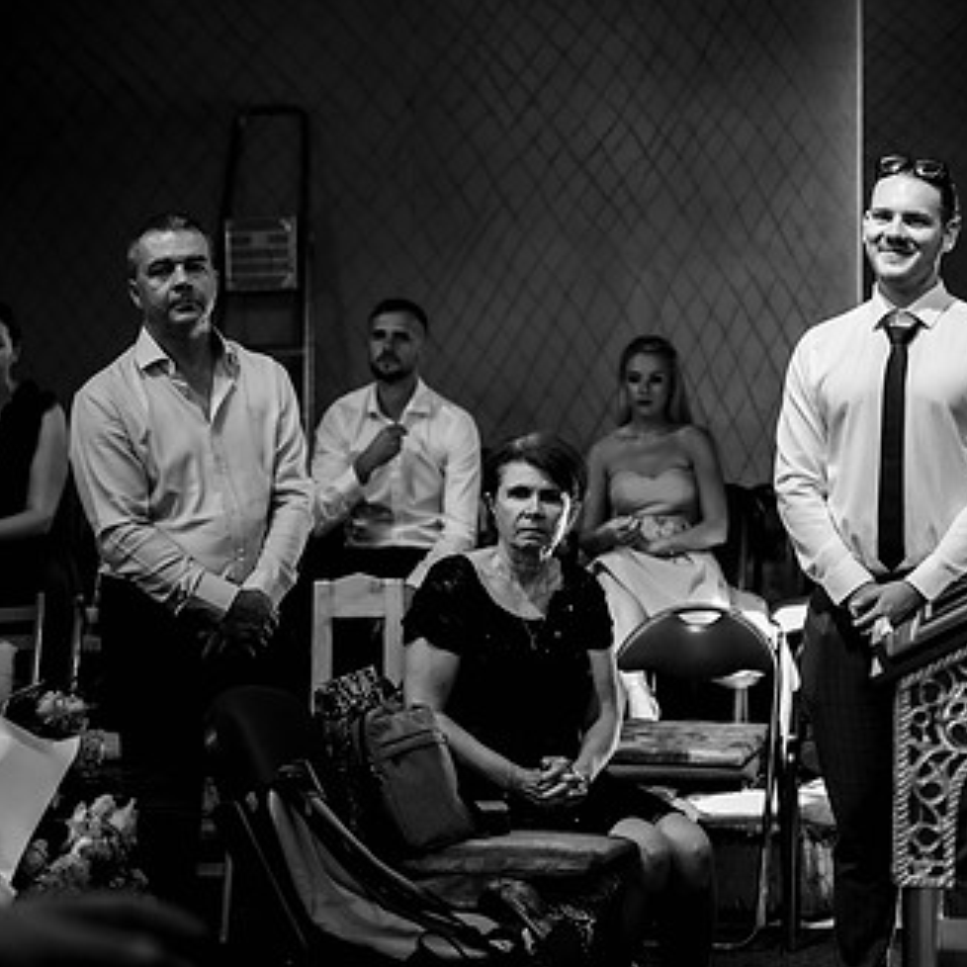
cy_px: 425
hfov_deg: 15.8
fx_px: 3477
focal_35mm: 110
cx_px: 473
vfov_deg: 15.8
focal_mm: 70
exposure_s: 1/100
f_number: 2.8
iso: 1600
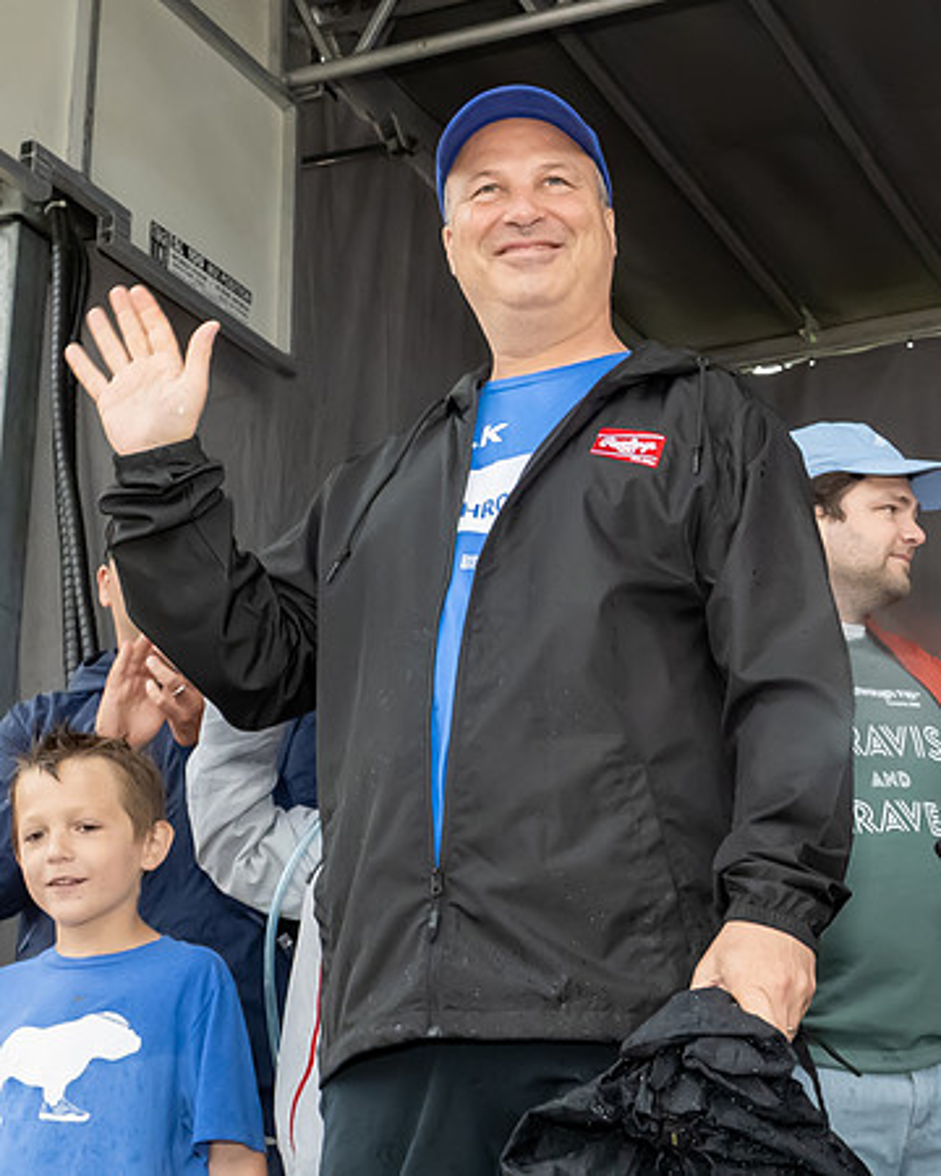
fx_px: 2477
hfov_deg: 20.9
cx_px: 919
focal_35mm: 71
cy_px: 514
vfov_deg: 26.7
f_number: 8
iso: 4000
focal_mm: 23
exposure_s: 1/250
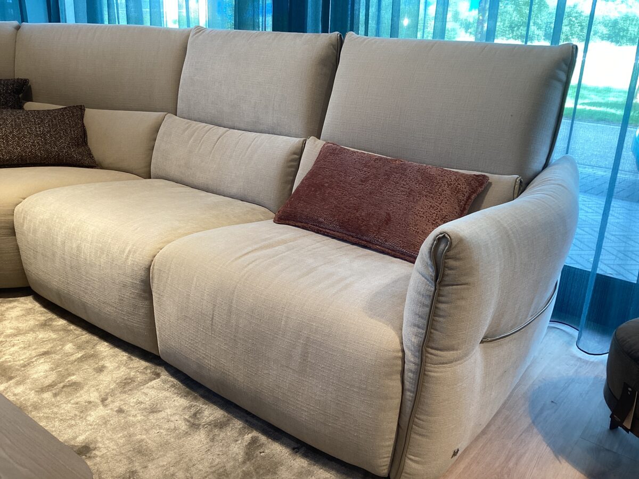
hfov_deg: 58.4
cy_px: 240
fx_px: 572
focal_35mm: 31
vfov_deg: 45.4
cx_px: 320
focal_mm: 3.3
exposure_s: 1/60
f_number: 2.4
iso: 64
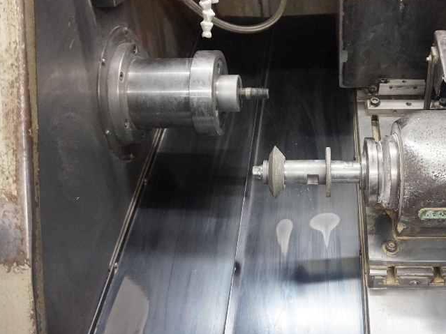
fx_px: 477
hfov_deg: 48.7
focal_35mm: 37
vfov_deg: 38.6
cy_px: 145
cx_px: 320
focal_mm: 16
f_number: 3.5
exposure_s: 1/160
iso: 3200
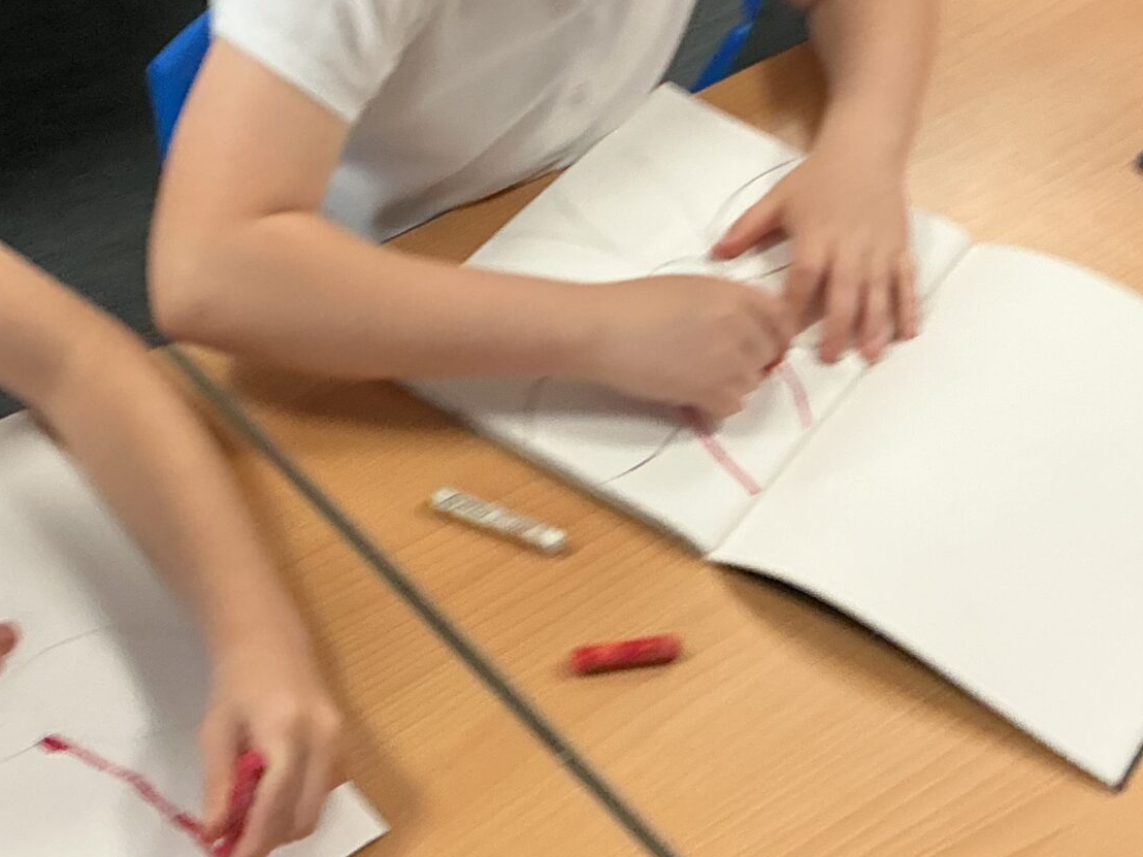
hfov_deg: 29.0
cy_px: 161
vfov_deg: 21.6
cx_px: 515
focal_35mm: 67
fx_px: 2212
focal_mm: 3
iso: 80
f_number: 1.8
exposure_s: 1/60
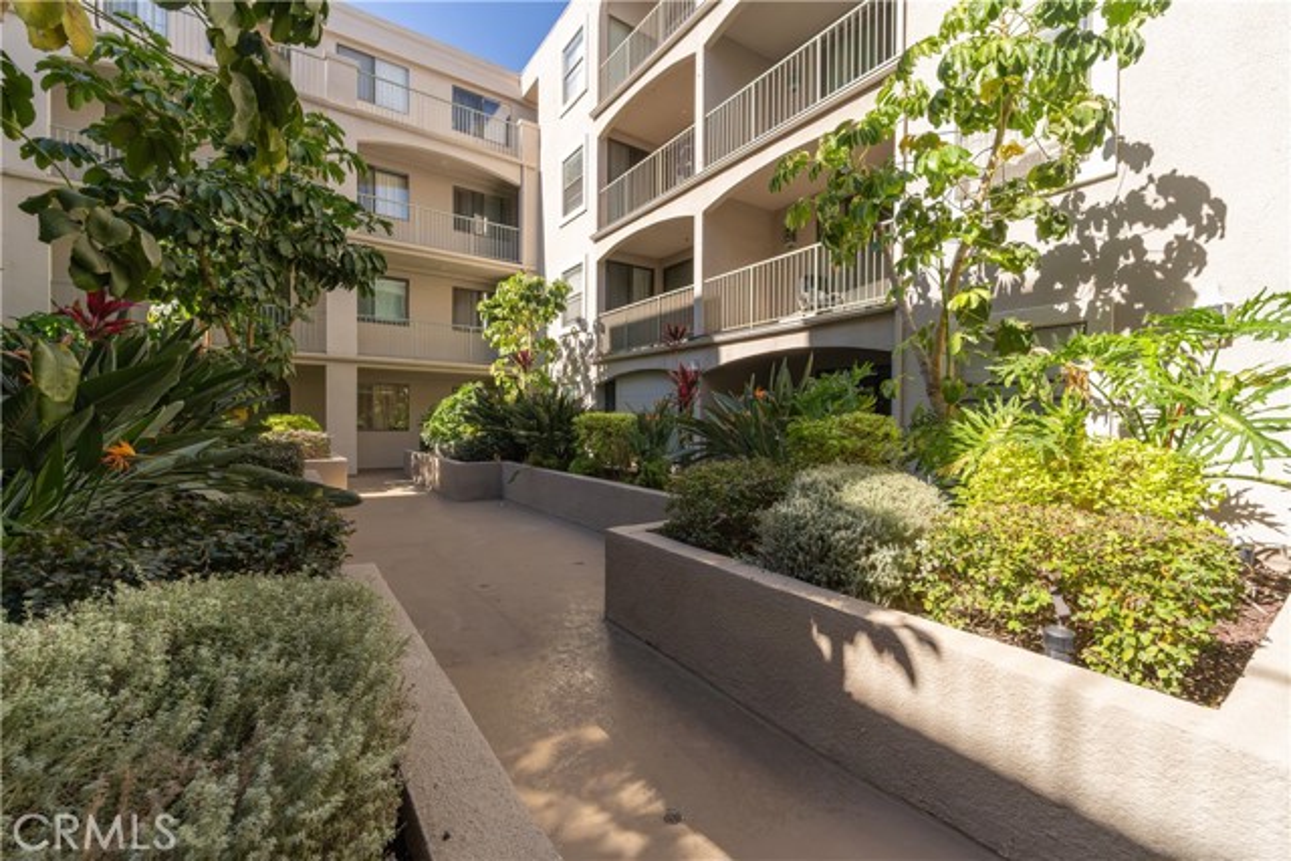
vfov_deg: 81.2
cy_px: 430
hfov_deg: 104.2
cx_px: 646
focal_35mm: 14
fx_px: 502
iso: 800
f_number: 8
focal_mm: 14
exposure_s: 1/800
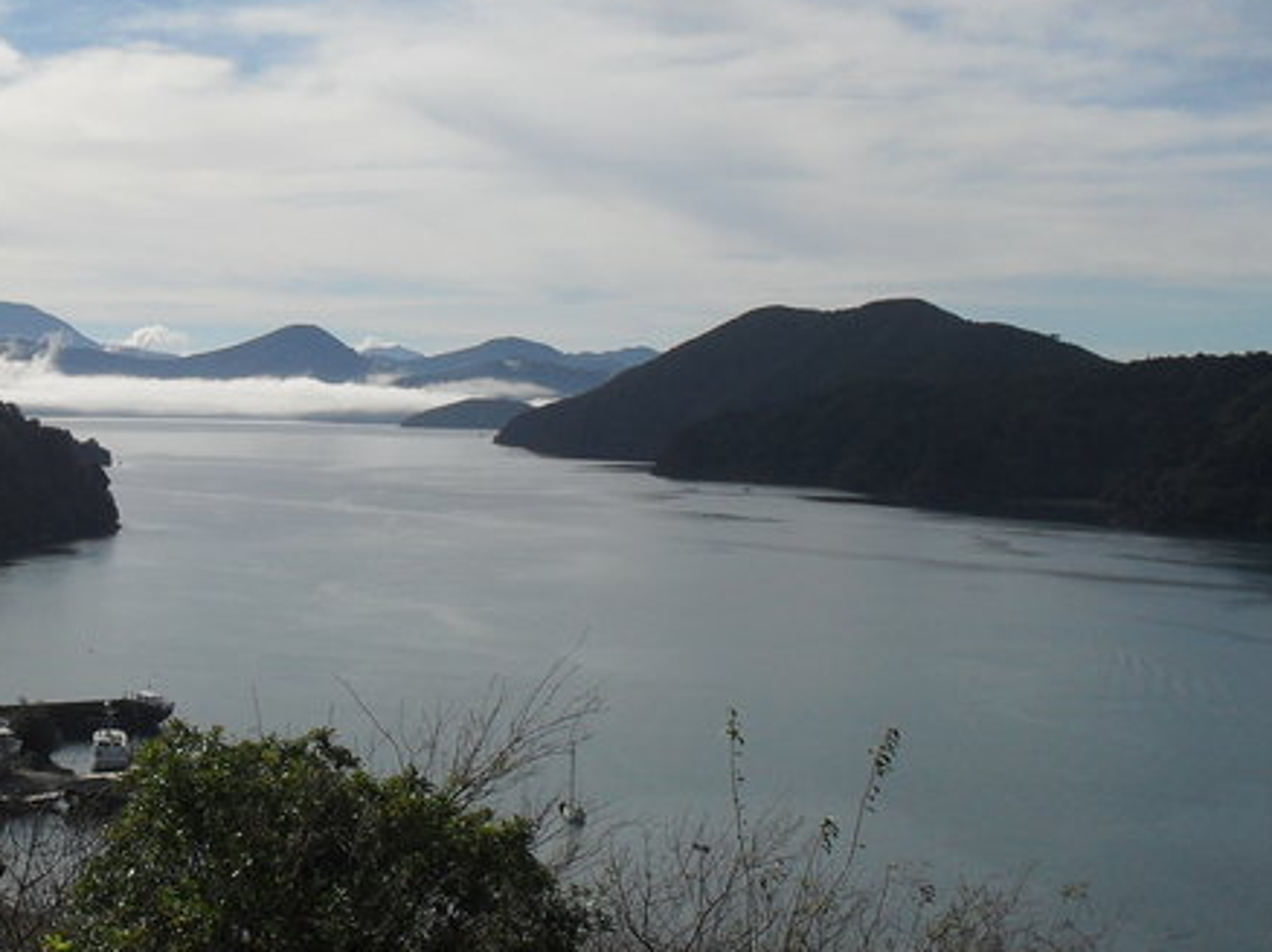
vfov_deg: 22.9
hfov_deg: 29.8
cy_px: 432
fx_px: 2350
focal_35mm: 64
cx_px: 308
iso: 100
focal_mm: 6.3
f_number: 8.4
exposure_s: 1/500
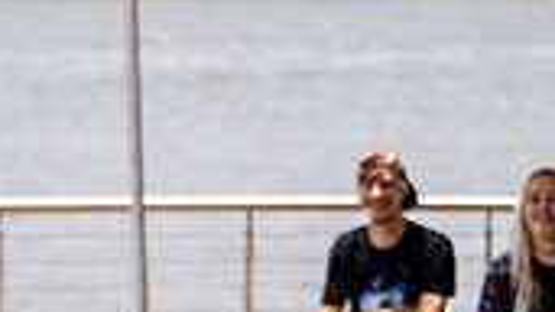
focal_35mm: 329
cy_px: 611
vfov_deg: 3.7
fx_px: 4839
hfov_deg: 6.5
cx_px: -34
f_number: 3.2
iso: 125
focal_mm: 70
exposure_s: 1/2000
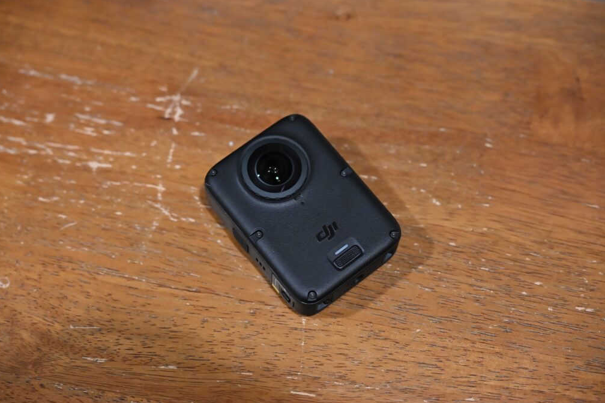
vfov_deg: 20.9
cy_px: 202
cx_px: 303
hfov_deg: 31.0
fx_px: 1092
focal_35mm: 65
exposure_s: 1/30
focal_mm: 64
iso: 6400
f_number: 4
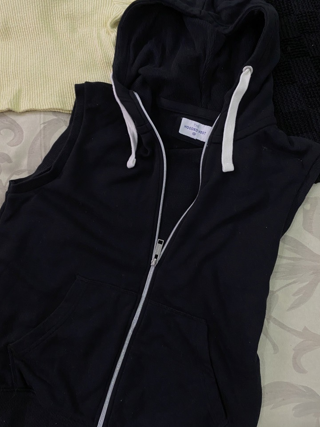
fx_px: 333
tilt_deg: -79.5
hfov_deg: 51.3
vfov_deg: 65.3
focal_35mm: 27
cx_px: 160
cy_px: 220
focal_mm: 4.25
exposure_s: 1/60
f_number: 1.8
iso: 250
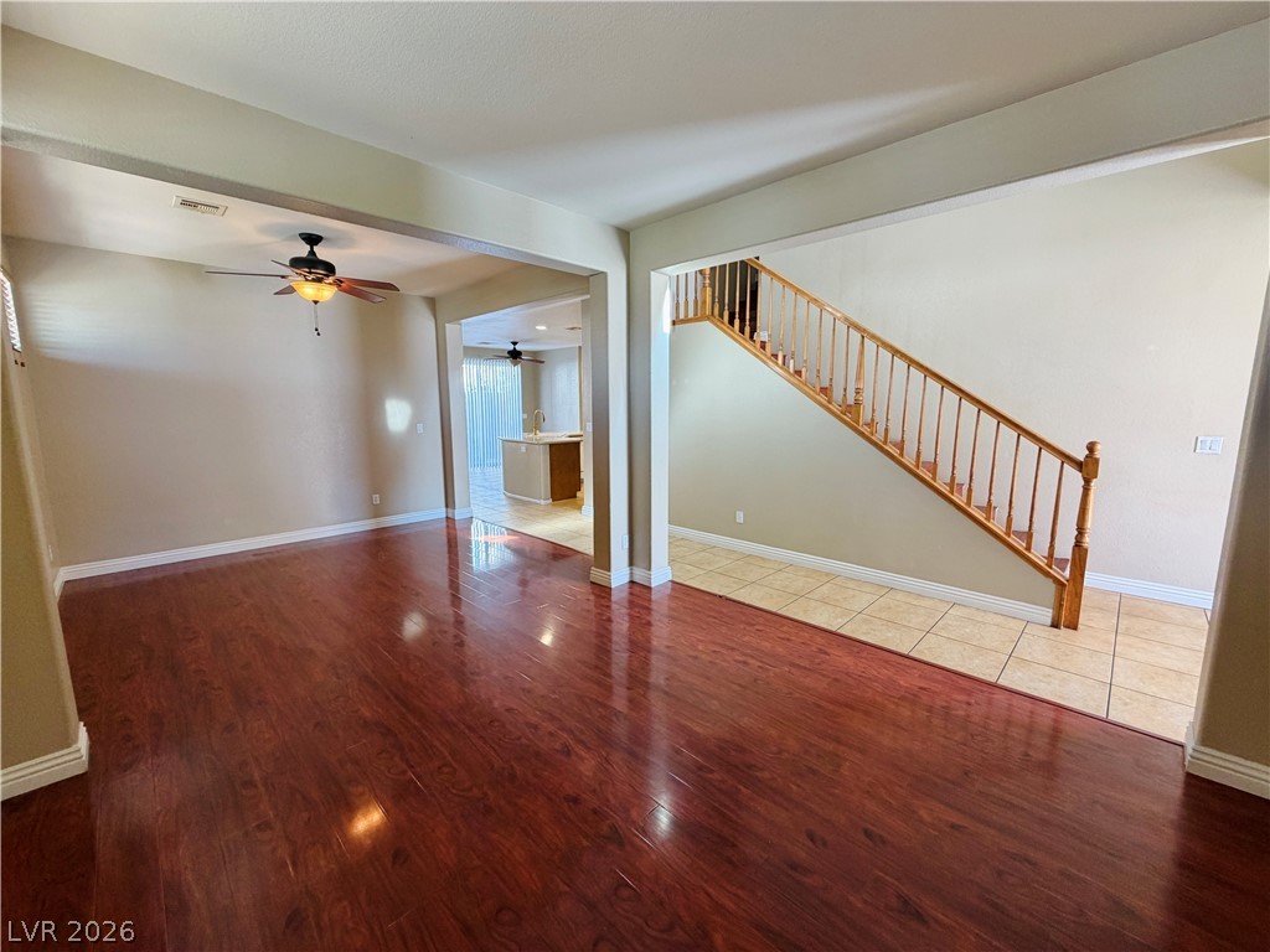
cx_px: 635
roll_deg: -0.4
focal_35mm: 14
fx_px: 514
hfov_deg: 102.1
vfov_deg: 85.7
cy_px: 476
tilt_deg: -8.0
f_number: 2.2
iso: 160
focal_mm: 2.22
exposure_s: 1/60
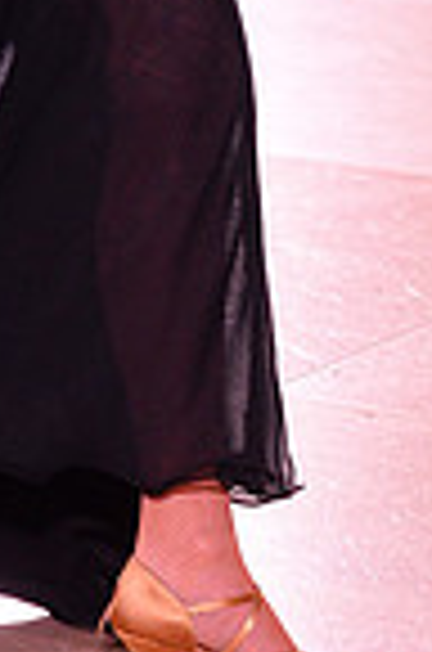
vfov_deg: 5.2
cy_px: -310
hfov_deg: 3.5
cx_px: -52
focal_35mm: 393
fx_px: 7107
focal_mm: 98
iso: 2500
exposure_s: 1/250
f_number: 6.3
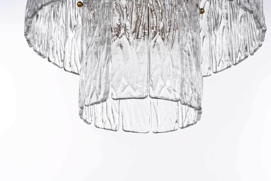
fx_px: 527
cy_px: 90
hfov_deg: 28.8
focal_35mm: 70
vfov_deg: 19.5
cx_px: 136
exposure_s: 1/100
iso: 100
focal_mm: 70
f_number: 22
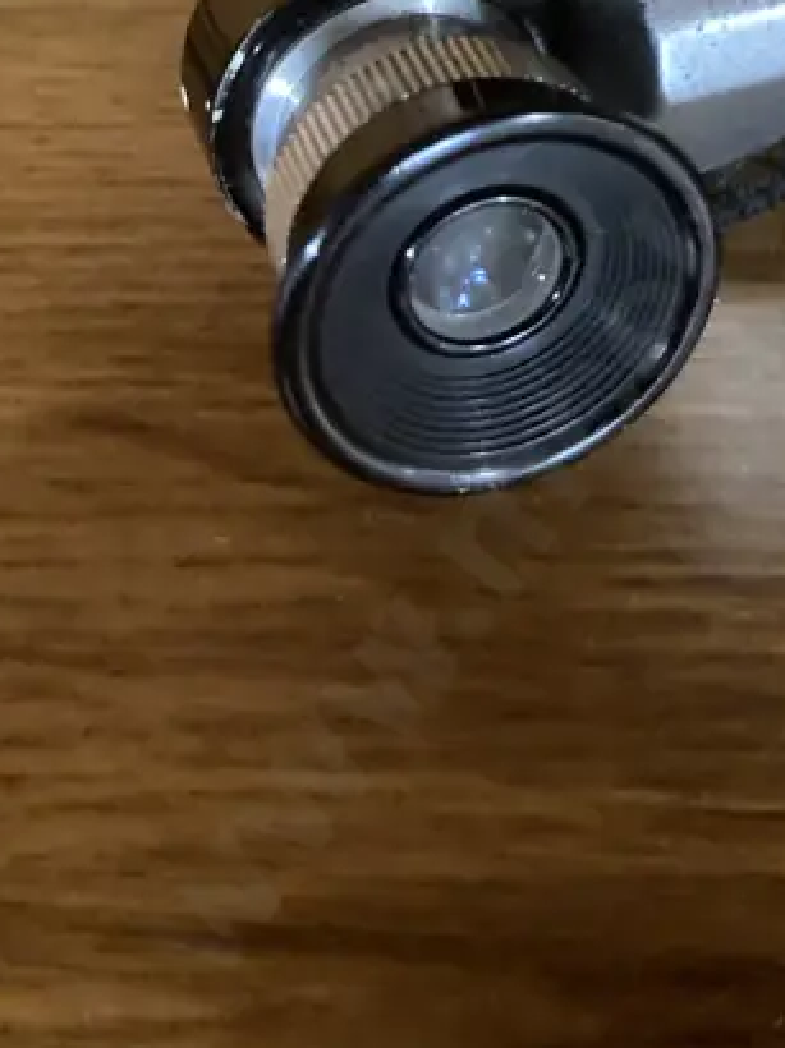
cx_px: 961
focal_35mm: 70
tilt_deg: -44.9
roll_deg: -1.4
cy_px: -82
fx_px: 2119
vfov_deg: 25.9
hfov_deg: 19.6
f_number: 1.8
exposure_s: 1/25
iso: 500
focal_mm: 3.99
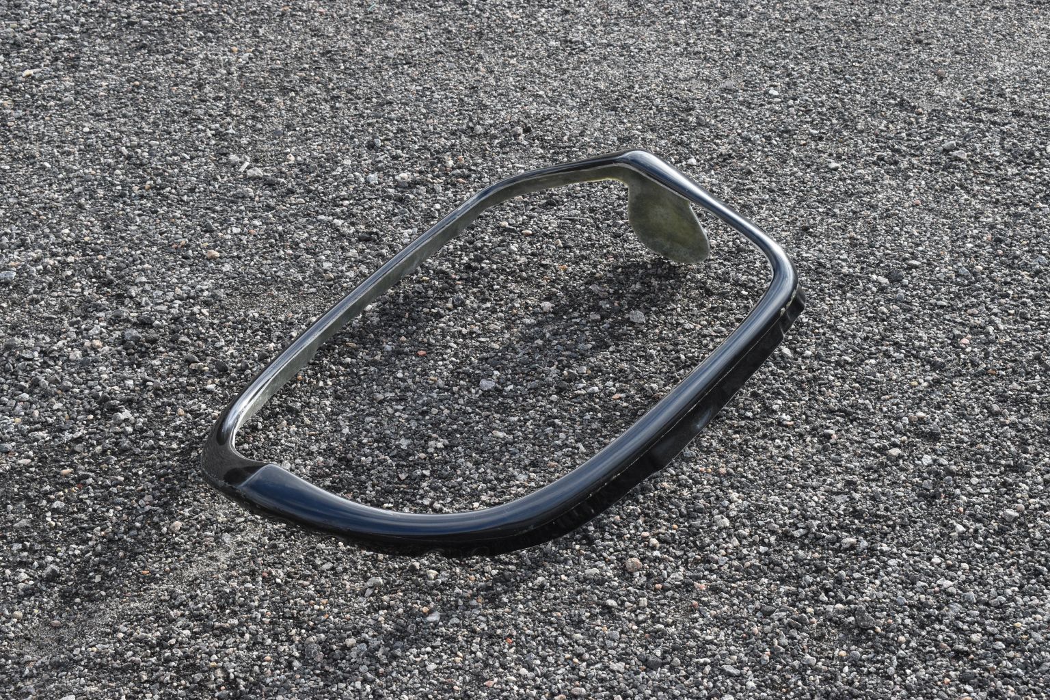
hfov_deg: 29.9
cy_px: 350
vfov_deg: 20.2
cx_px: 525
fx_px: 1969
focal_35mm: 68
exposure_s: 1/640
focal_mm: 45
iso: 1250
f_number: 13
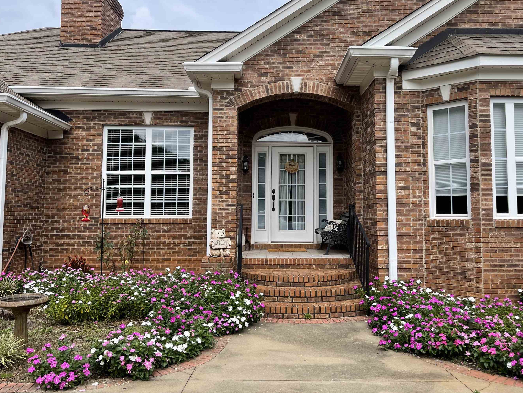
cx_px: 284
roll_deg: -0.1
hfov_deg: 59.9
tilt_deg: +3.3
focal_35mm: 30
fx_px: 453
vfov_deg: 46.8
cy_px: 187
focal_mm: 5.1
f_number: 1.6
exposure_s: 1/1912
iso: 32
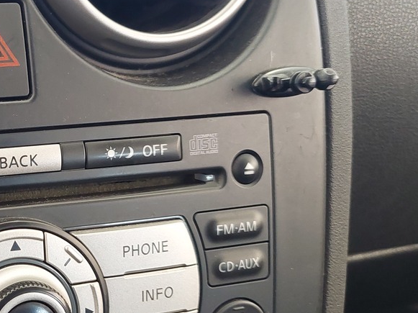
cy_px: 137
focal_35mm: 62
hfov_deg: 28.3
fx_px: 748
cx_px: -45
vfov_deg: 23.6
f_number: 1.8
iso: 400
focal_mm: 5.23
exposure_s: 1/50
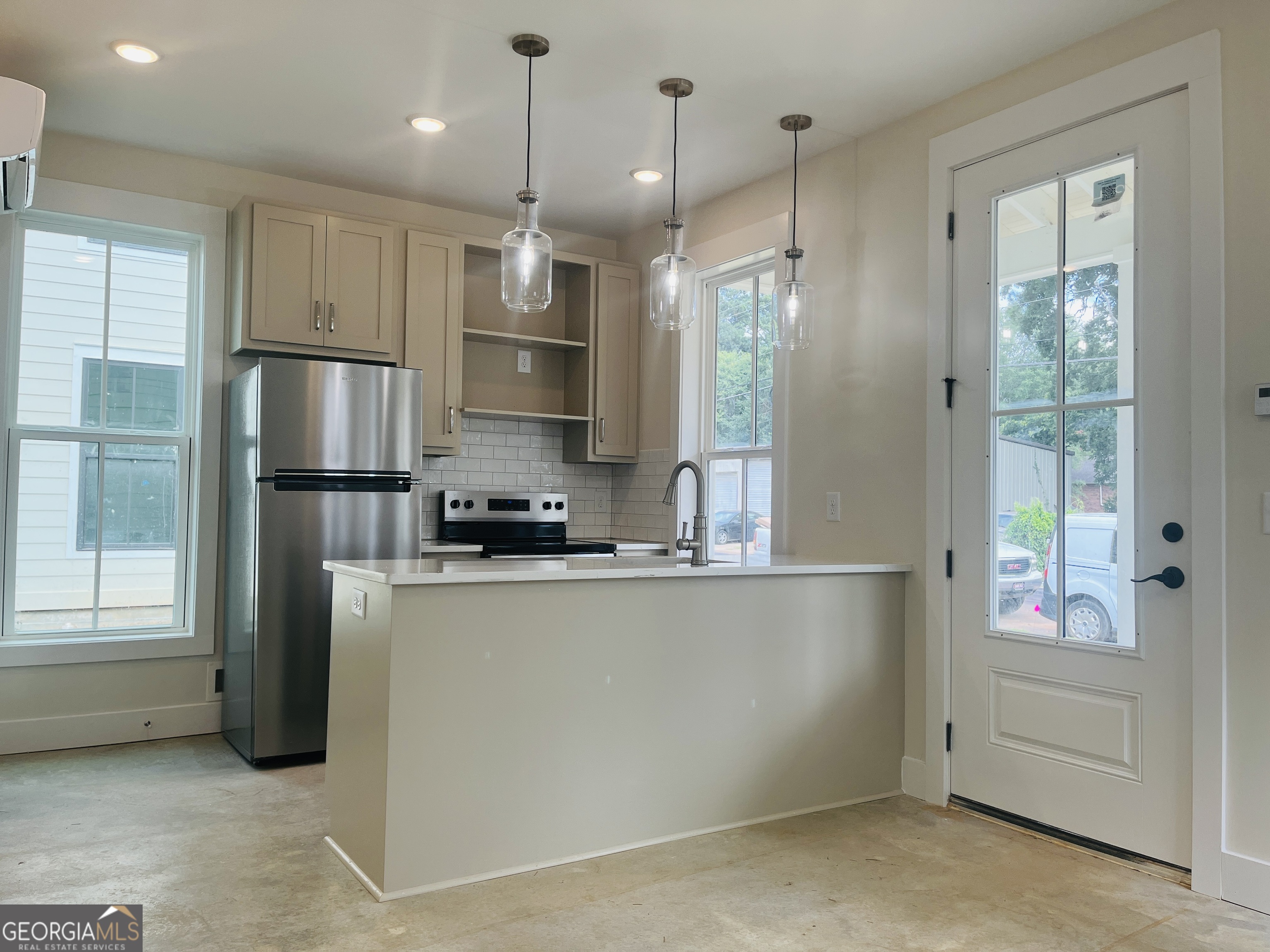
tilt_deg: +2.0
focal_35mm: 26
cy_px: 476
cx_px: 635
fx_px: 954
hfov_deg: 67.3
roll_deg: -1.1
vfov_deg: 53.1
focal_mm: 5.1
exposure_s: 1/266
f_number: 1.6
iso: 40
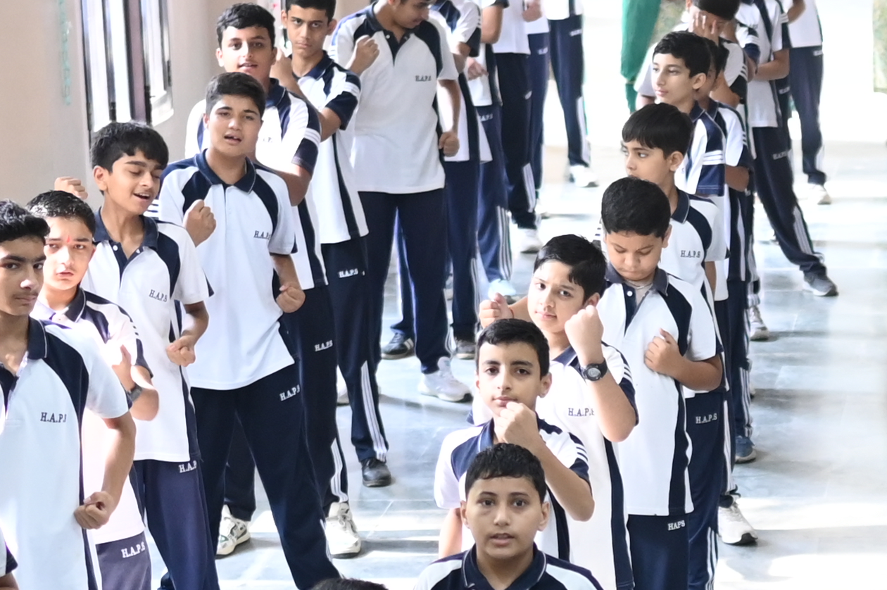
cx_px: 841
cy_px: 767
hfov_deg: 12.1
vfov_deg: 8.1
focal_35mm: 168
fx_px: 4136
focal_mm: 35
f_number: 1.8
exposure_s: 1/160
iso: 1000
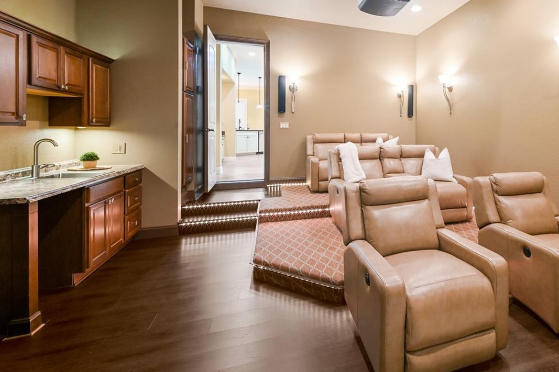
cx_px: 375
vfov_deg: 66.1
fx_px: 279
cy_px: 133
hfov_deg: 86.7
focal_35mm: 18
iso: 800
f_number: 8
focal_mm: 12
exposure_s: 1/2
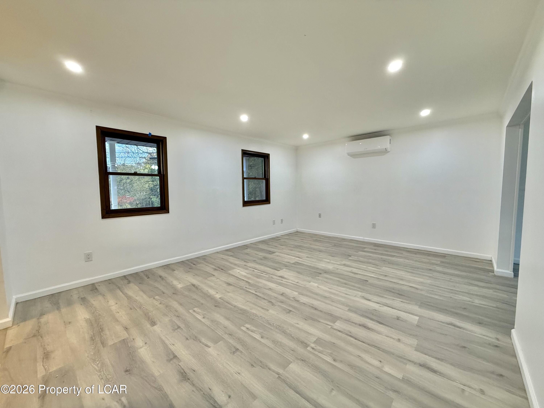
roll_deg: +0.4
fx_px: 220
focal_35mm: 14
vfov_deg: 85.7
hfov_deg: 102.1
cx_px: 272
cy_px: 204
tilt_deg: -3.2
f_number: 2.2
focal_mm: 2.22
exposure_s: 1/120
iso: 200
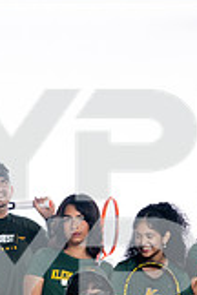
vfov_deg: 10.5
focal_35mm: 195
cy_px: 275
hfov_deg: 7.0
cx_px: 58
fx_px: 1600
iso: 400
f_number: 6.3
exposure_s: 1/250
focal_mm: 70
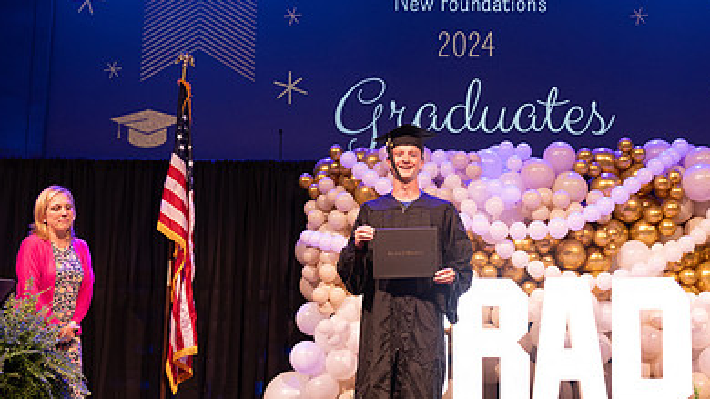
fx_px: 997
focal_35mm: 53
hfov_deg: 39.1
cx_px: 390
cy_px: 220
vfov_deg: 22.6
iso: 1600
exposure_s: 1/200
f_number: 4
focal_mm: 34
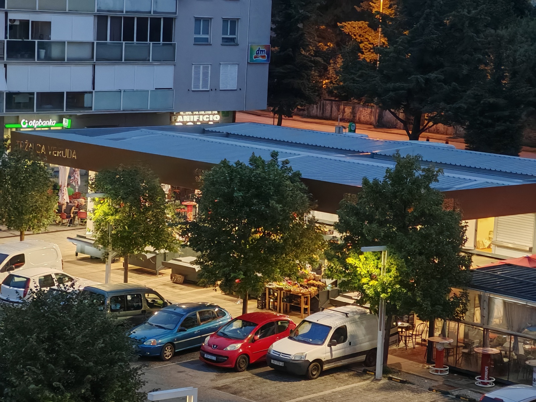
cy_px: 201
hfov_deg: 19.3
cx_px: 268
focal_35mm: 102
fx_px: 1579
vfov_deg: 14.5
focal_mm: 8.67
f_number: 2.4
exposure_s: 1/20
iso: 1250
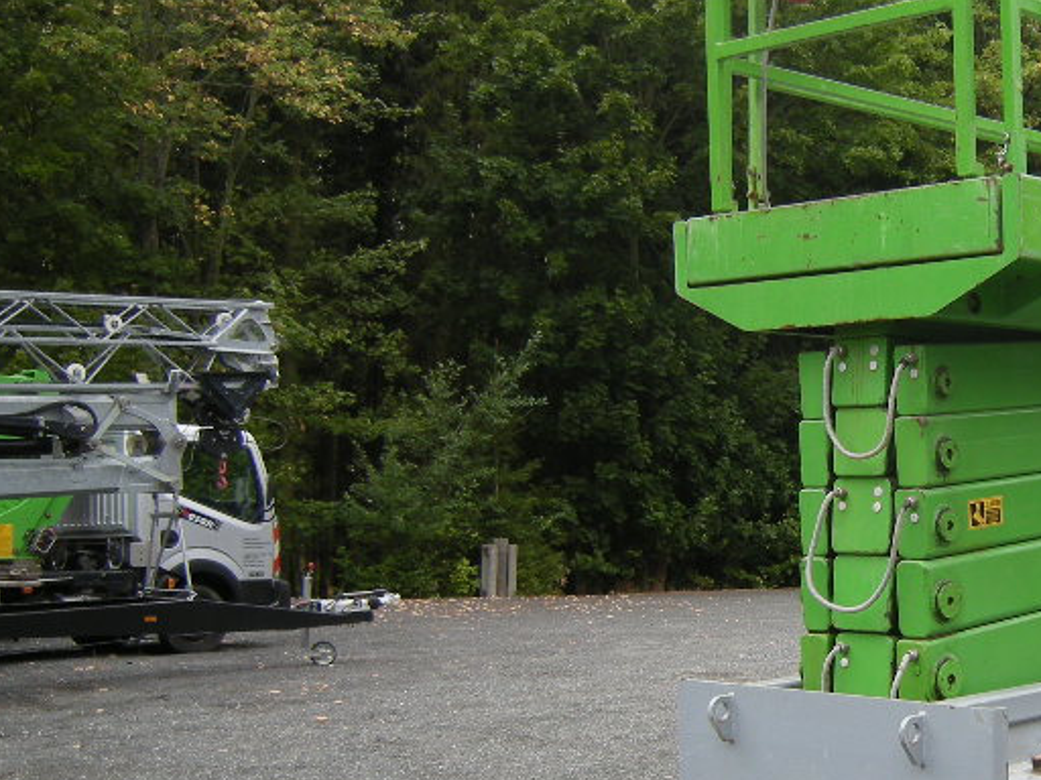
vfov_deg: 26.0
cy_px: 498
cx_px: 984
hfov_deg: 32.2
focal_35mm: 56
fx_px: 1684
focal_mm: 4.7
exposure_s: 1/225
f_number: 2.8
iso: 64
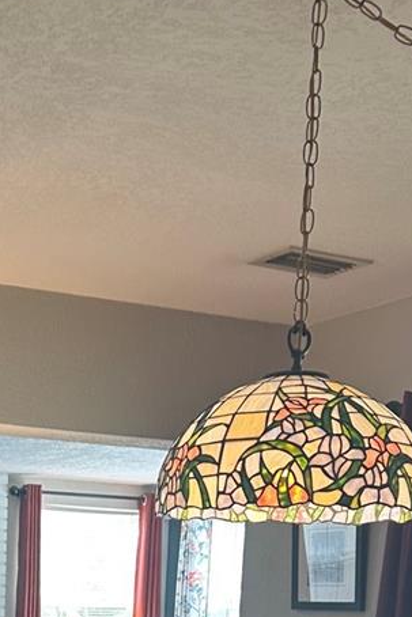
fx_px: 1132
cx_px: 65
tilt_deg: -4.7
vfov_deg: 27.1
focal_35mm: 66
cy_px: 734
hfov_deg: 20.3
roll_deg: -1.7
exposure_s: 1/60
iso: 125
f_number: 1.78
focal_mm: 6.86
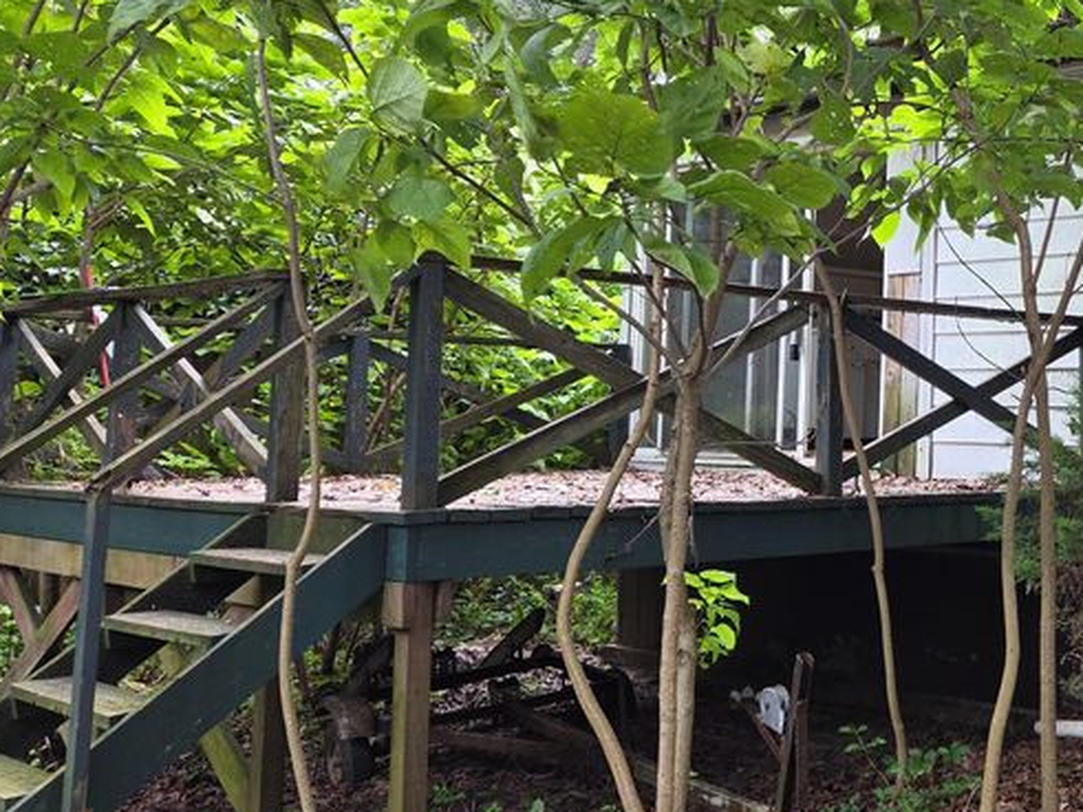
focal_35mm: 48
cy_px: 278
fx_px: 1501
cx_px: 1081
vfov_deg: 30.1
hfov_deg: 35.8
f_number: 1.8
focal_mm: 5.4
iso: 80
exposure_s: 1/180
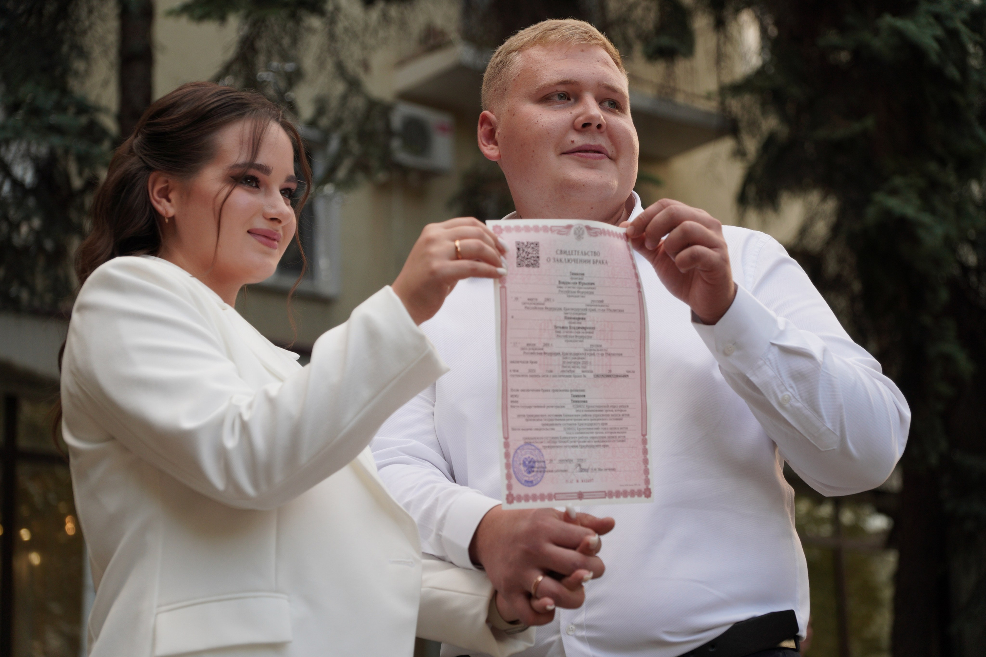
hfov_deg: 25.5
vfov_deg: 17.2
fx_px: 2177
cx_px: 493
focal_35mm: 80
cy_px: 328
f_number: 2.8
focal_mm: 53
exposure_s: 1/400
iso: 125
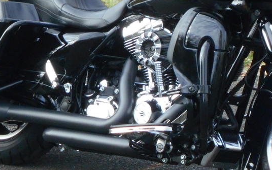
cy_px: 20
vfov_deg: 6.4
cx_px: 168
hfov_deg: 10.3
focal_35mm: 204
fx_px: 1512
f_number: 6.3
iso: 280
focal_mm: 15.4
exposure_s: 1/250
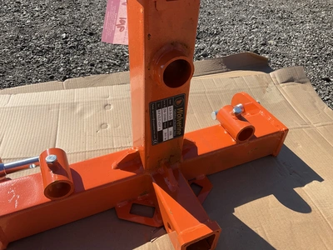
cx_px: 166
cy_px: 125
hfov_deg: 61.7
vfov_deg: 48.2
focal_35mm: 29
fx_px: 279
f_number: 1.8
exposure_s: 1/1848
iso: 25
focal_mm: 3
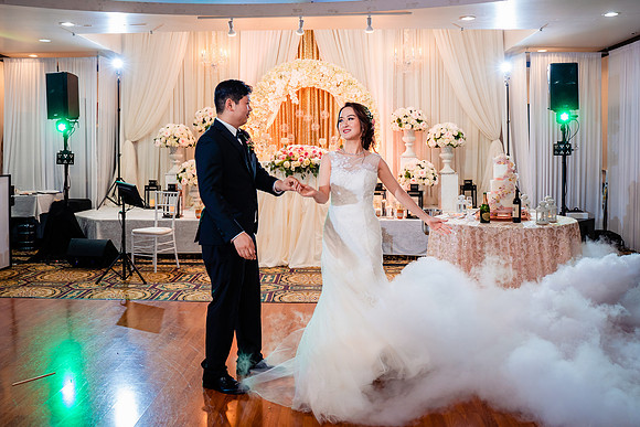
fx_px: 594
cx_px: 319
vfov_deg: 39.4
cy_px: 178
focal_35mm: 33
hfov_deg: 56.6
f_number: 3.5
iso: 1000
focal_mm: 28
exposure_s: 1/160
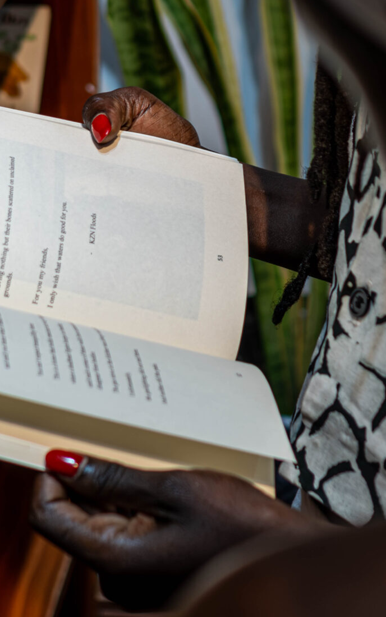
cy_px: 97
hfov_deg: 15.7
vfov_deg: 24.4
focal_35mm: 83
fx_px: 1396
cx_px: 228
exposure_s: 1/250
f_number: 2
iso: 100
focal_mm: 23
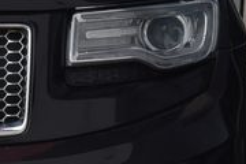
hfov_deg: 6.7
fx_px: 2023
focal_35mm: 296
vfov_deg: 4.6
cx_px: -273
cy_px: 85
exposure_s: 1/250
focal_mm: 52
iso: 500
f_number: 8
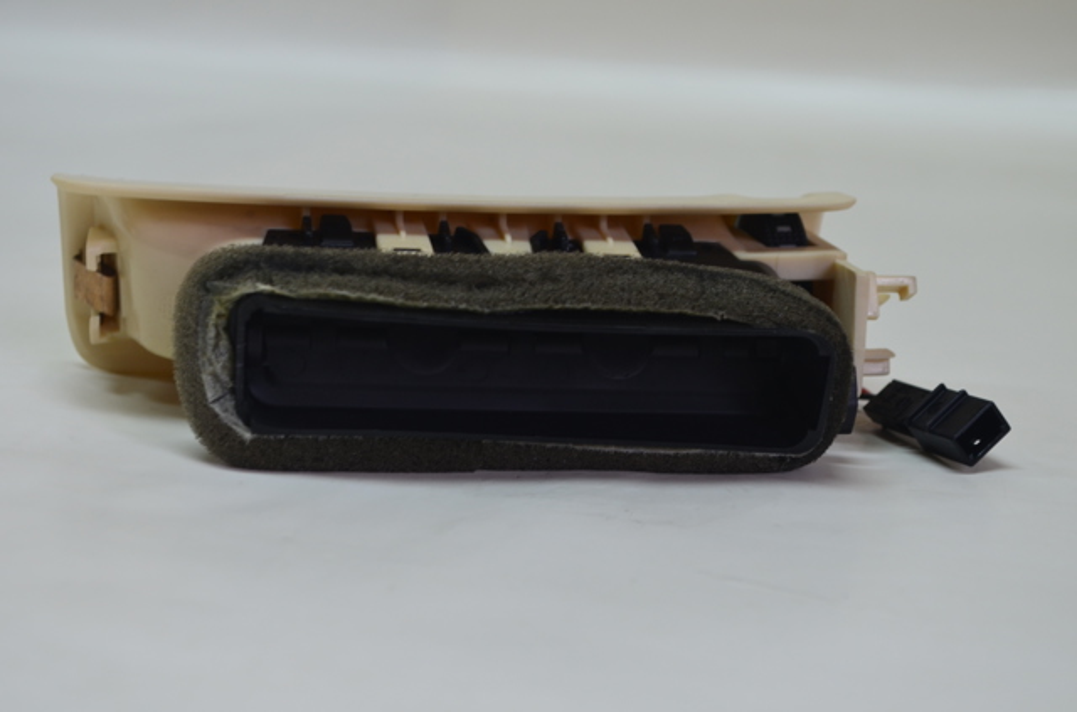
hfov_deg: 28.1
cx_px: 538
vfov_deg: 18.8
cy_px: 356
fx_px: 2148
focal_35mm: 72
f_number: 8
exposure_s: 1/20
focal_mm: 48
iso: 400
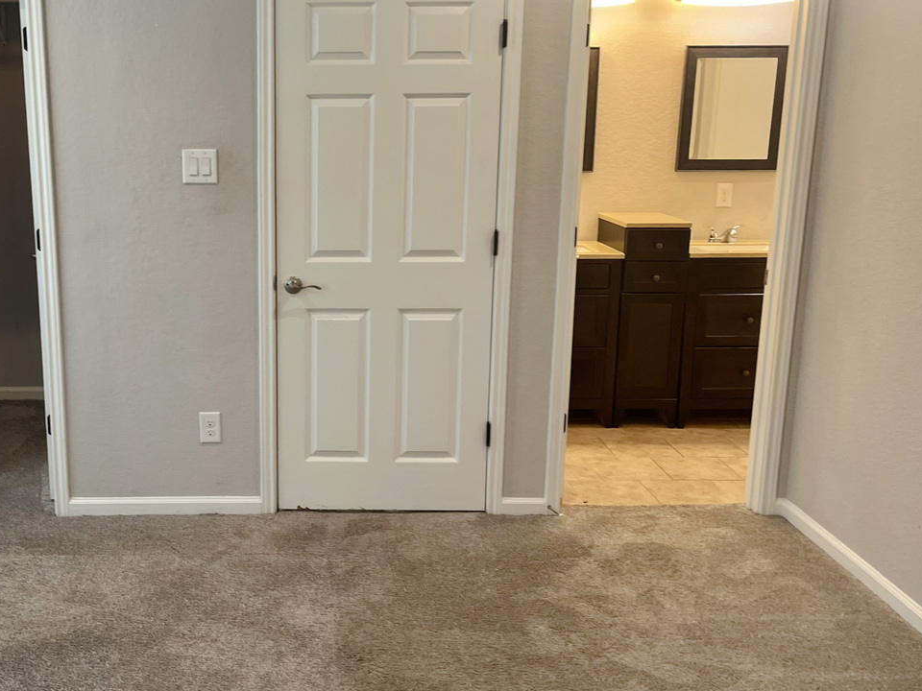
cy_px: 334
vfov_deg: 36.8
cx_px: 281
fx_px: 1039
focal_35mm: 39
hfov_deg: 46.8
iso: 80
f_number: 1.6
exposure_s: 1/60
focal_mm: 5.1
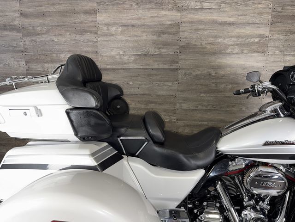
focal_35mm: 24
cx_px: 148
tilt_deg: -10.3
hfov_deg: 71.6
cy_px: 111
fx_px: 205
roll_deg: +0.4
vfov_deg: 56.8
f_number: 1.78
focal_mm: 6.76
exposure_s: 1/20
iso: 64
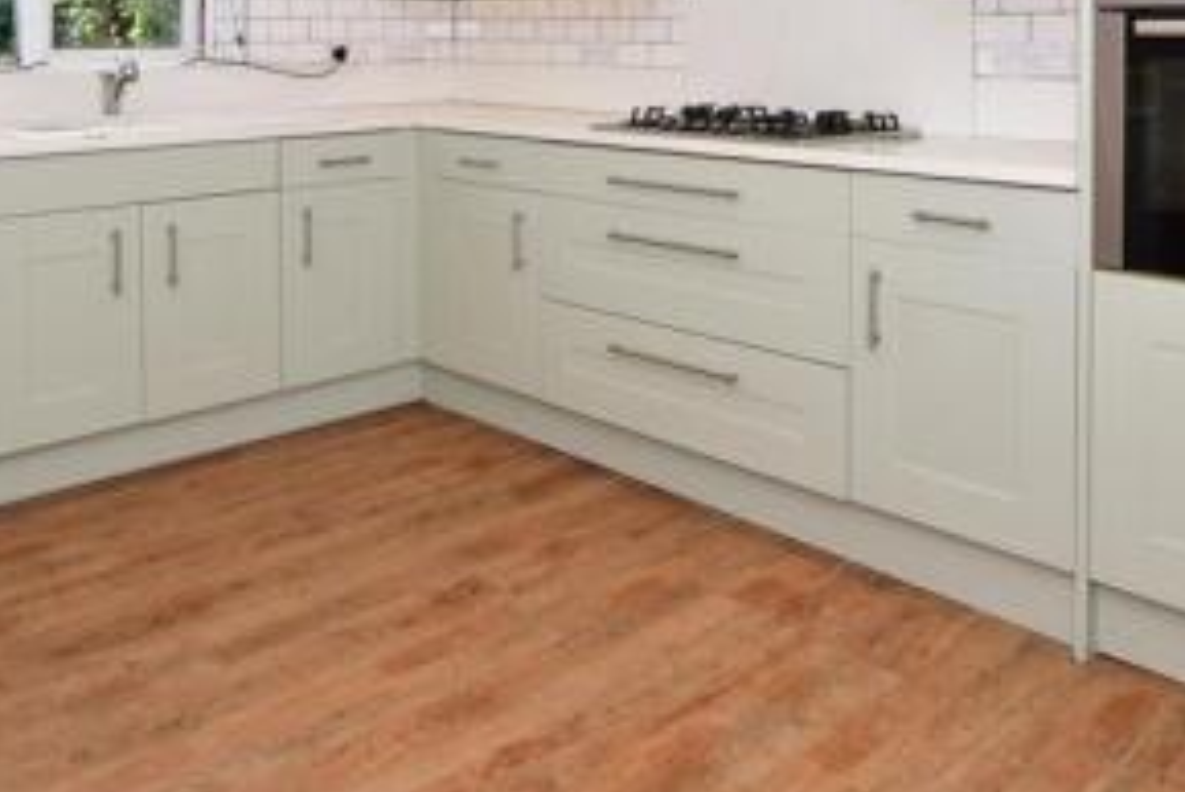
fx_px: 1120
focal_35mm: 34
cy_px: 18
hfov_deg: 55.8
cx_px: 574
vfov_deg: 35.6
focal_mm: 10
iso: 400
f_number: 8
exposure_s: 1/125
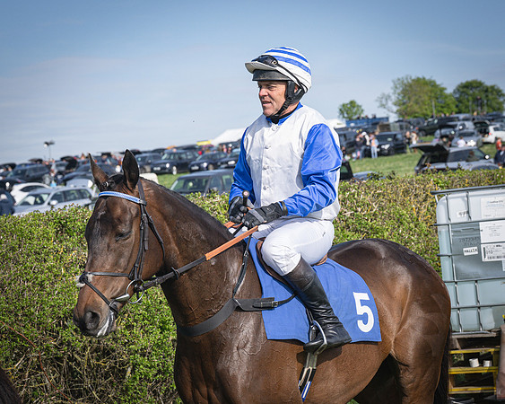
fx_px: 1872
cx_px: 248
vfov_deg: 12.3
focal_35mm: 125
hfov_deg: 15.4
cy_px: 193
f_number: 5.6
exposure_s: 1/1600
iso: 400
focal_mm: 70
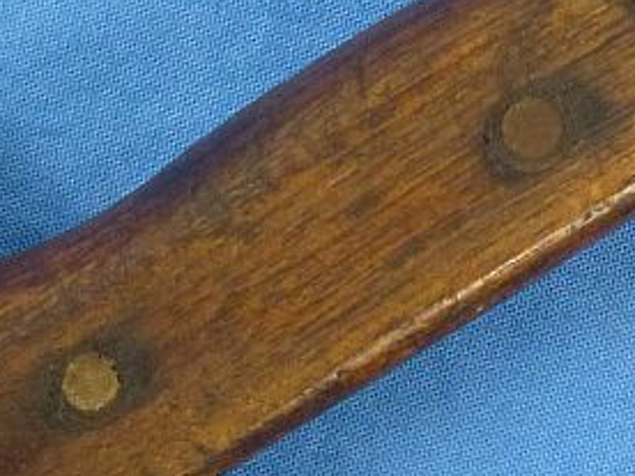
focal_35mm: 177
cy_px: 368
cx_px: 209
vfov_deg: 8.4
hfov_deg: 11.2
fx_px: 3247
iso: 400
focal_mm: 10.9
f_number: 4.5
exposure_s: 1/50
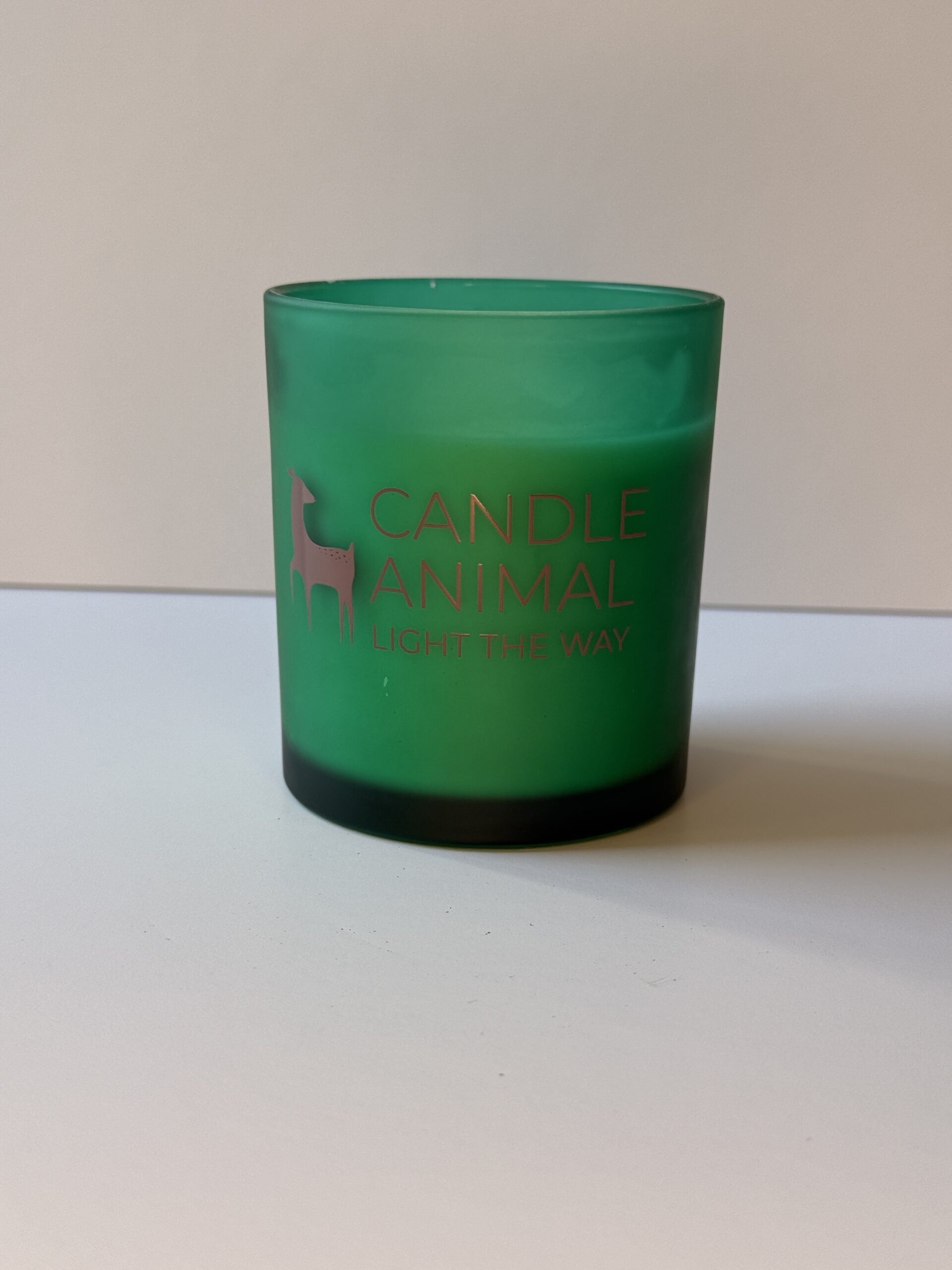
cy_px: 635
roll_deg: -0.9
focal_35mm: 48
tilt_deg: -14.4
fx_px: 1760
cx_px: 476
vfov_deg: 39.7
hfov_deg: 30.3
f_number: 1.78
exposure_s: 1/348
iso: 64
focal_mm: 6.76
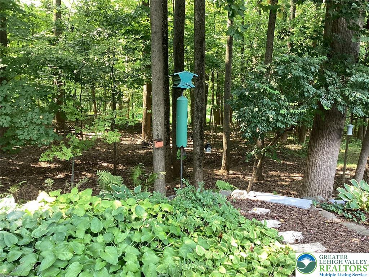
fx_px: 330
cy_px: 138
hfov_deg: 58.4
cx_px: 184
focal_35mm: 31
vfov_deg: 45.4
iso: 80
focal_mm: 3.3
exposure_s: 1/60
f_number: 2.4
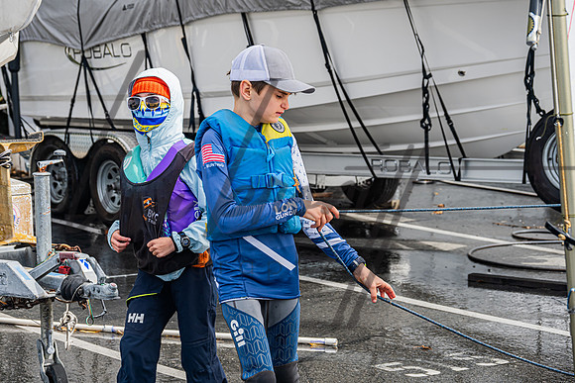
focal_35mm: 95
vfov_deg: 14.4
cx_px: 238
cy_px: 159
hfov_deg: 21.4
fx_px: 1517
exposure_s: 1/500
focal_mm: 81
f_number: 6.3
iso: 200
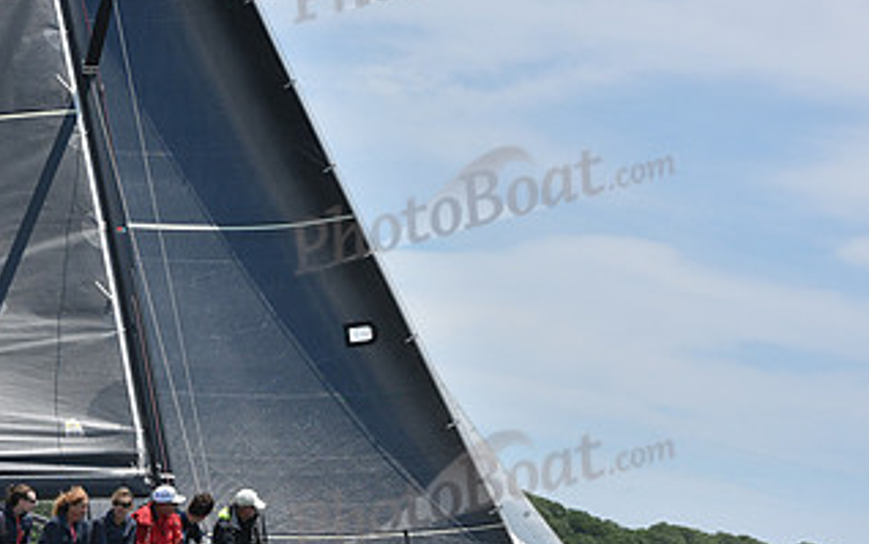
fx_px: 3435
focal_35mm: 145
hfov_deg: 14.3
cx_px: 150
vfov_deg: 9.0
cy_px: 384
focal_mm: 78
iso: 250
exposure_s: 1/1250
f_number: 7.1
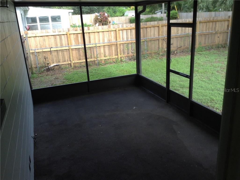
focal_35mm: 33
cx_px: 120
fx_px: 228
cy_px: 90
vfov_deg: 42.8
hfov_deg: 55.4
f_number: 2.4
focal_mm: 3.3
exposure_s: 1/104
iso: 25
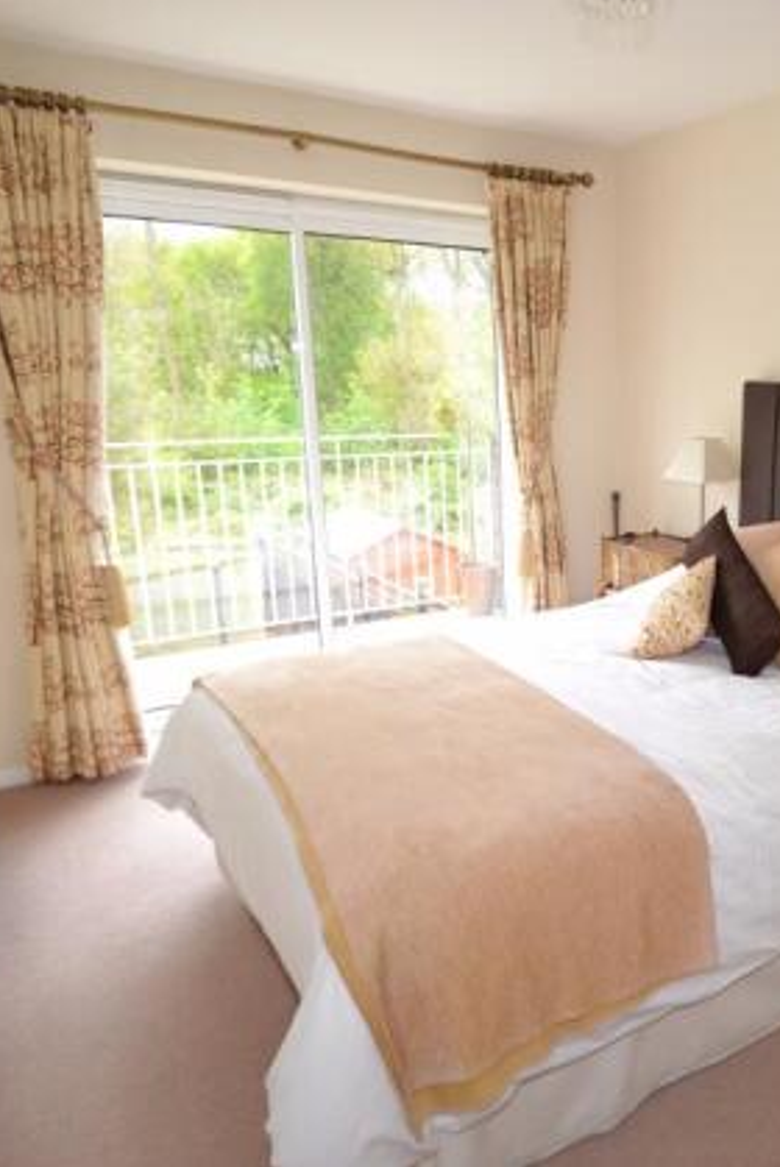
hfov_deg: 46.5
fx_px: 836
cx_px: 659
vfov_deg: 69.8
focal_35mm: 26
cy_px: 561
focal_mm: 11
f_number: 5
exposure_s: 1/100
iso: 400
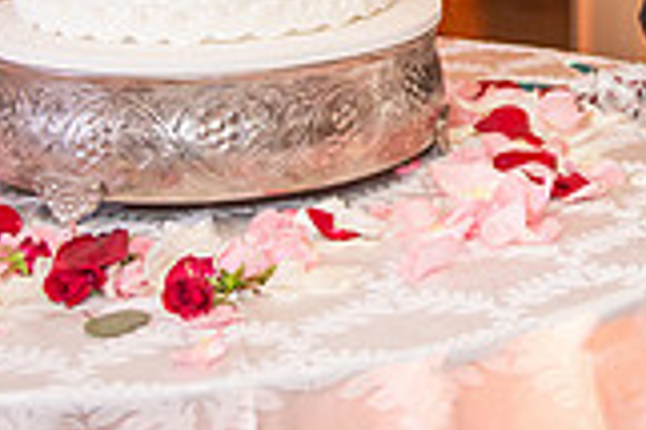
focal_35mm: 112
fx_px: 2008
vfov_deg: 11.7
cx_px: 754
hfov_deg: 17.5
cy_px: -203
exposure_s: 1/125
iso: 1250
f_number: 2.8
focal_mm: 31
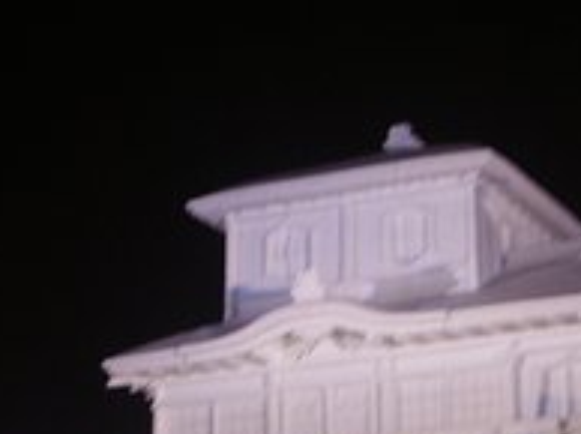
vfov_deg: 11.1
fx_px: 2213
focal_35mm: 132
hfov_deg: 14.9
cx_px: 410
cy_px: 431
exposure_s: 1/6
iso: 100
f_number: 3.1
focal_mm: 8.2
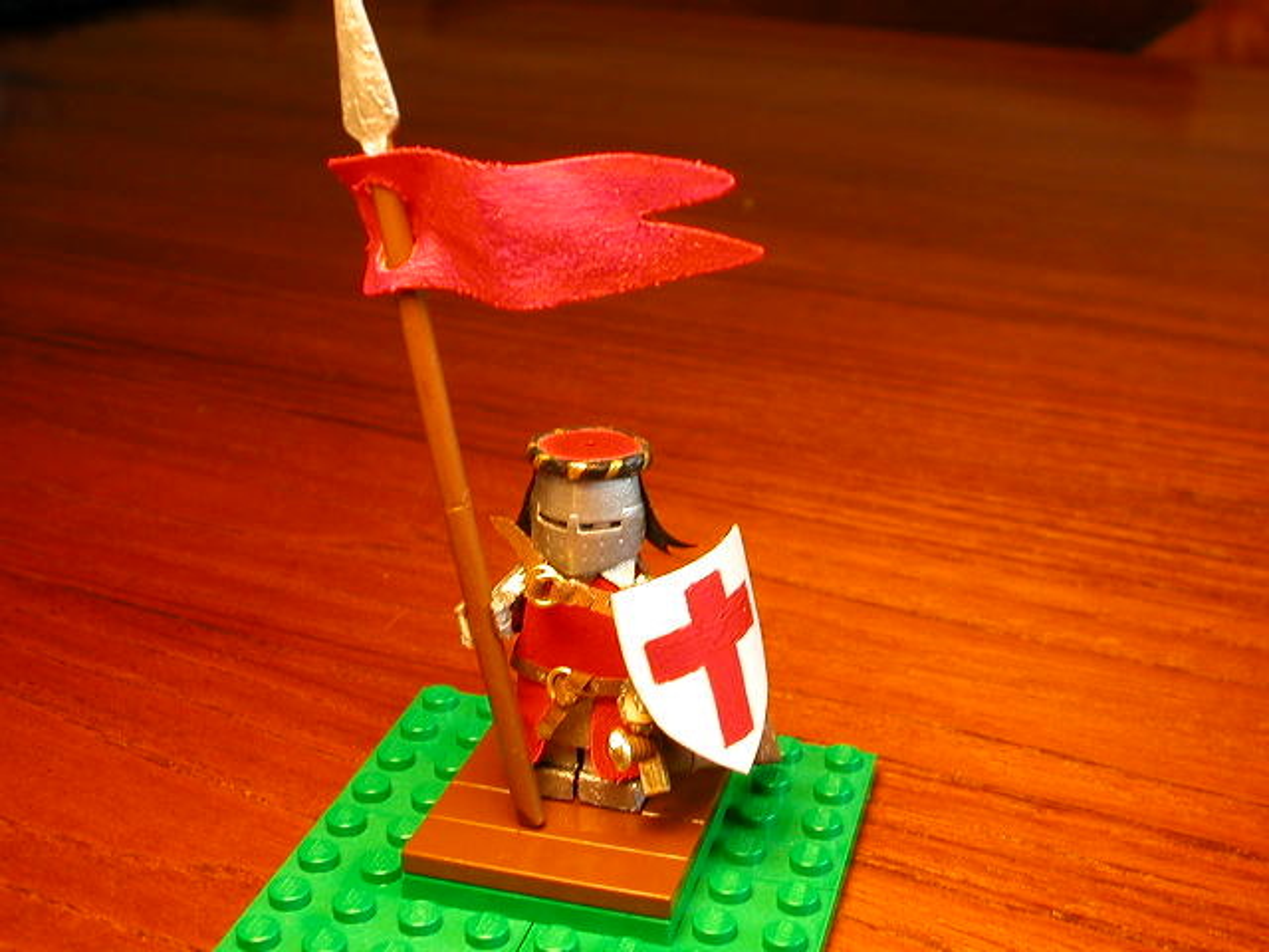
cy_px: 476
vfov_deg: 29.7
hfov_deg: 38.9
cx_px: 634
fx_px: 1796
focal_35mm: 49
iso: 100
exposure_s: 1/47.5
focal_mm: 7.5
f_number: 3.2
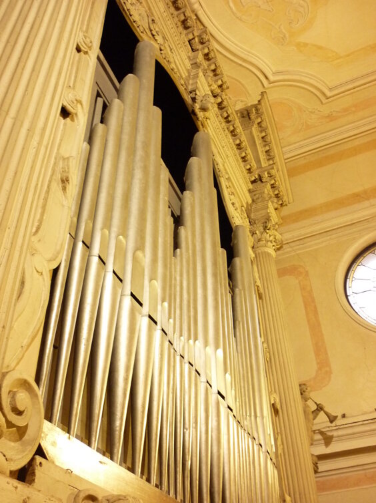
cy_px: 252
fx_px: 478
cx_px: 188
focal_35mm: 33
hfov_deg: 42.9
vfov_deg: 55.4
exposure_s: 1/8
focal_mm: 5.5
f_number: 2.8
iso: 400
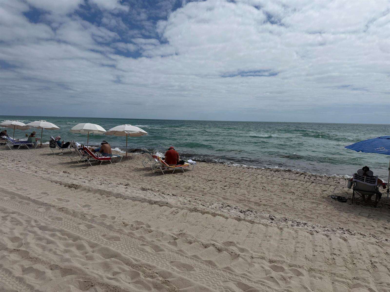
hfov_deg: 71.6
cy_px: 146
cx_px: 195
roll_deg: -1.0
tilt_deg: -4.2
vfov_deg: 56.8
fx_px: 270
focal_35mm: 24
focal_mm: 6.76
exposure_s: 1/14286
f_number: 1.78
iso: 64
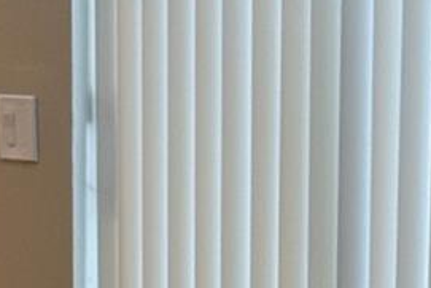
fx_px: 2647
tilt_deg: -14.1
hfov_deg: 9.3
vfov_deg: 6.0
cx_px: 162
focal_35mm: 221
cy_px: 608
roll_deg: +0.0
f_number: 1.78
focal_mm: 6.76
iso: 80
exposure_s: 1/60
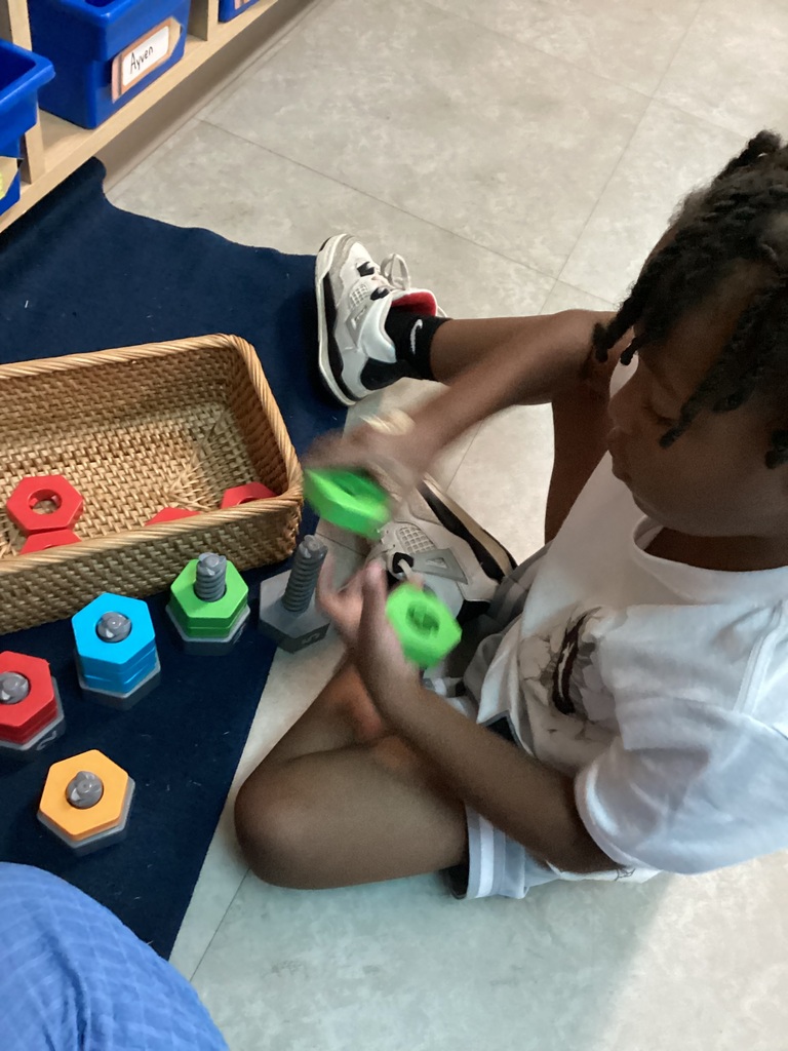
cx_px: 394
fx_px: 941
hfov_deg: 45.4
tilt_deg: -53.7
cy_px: 526
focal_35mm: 31
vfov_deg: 58.4
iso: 640
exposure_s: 1/20
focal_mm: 3.3
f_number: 2.4
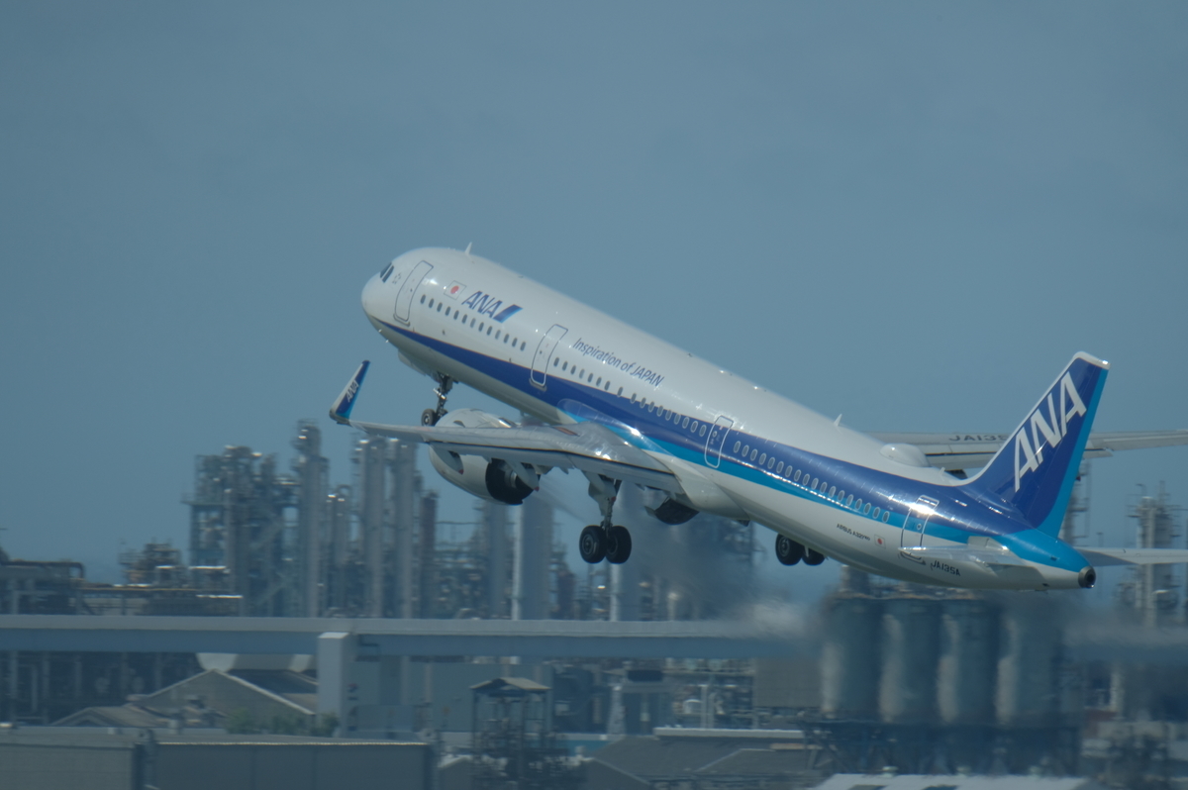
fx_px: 27697
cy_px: 395
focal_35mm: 840
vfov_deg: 1.6
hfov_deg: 2.5
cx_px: 594
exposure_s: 1/320
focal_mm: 560
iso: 200
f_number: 8
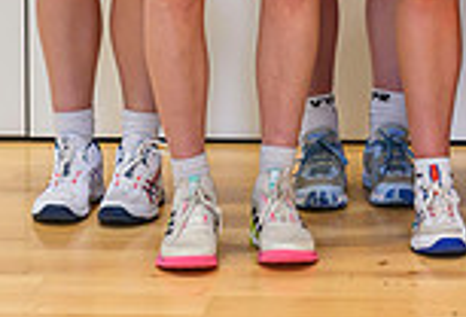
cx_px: 763
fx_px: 3282
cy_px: -320
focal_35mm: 252
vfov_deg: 5.4
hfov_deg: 7.9
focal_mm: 57
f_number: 4.5
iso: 1600
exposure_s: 1/160
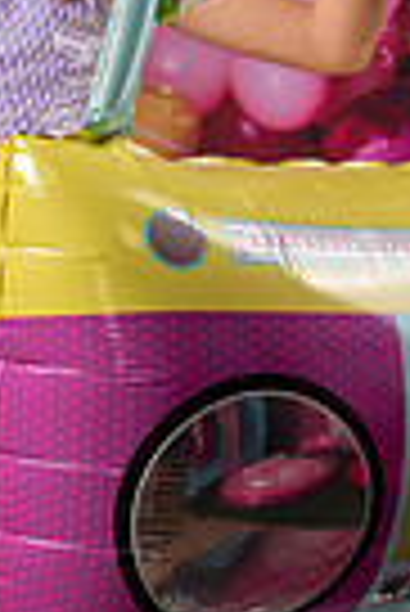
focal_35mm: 116
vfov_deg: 17.6
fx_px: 1976
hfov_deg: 11.7
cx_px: 18
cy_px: 248
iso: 64
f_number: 4
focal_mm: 35
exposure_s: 1/100
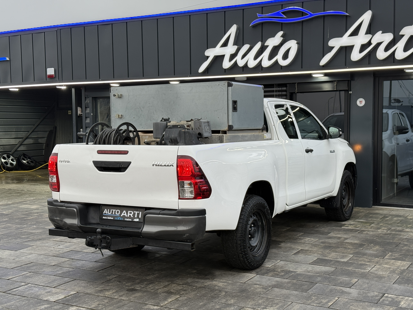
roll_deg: +0.1
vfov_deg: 30.3
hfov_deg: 39.7
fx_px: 573
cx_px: 206
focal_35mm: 48
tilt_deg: -0.6
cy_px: 155
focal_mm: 6.76
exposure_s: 1/122
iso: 64
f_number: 1.78
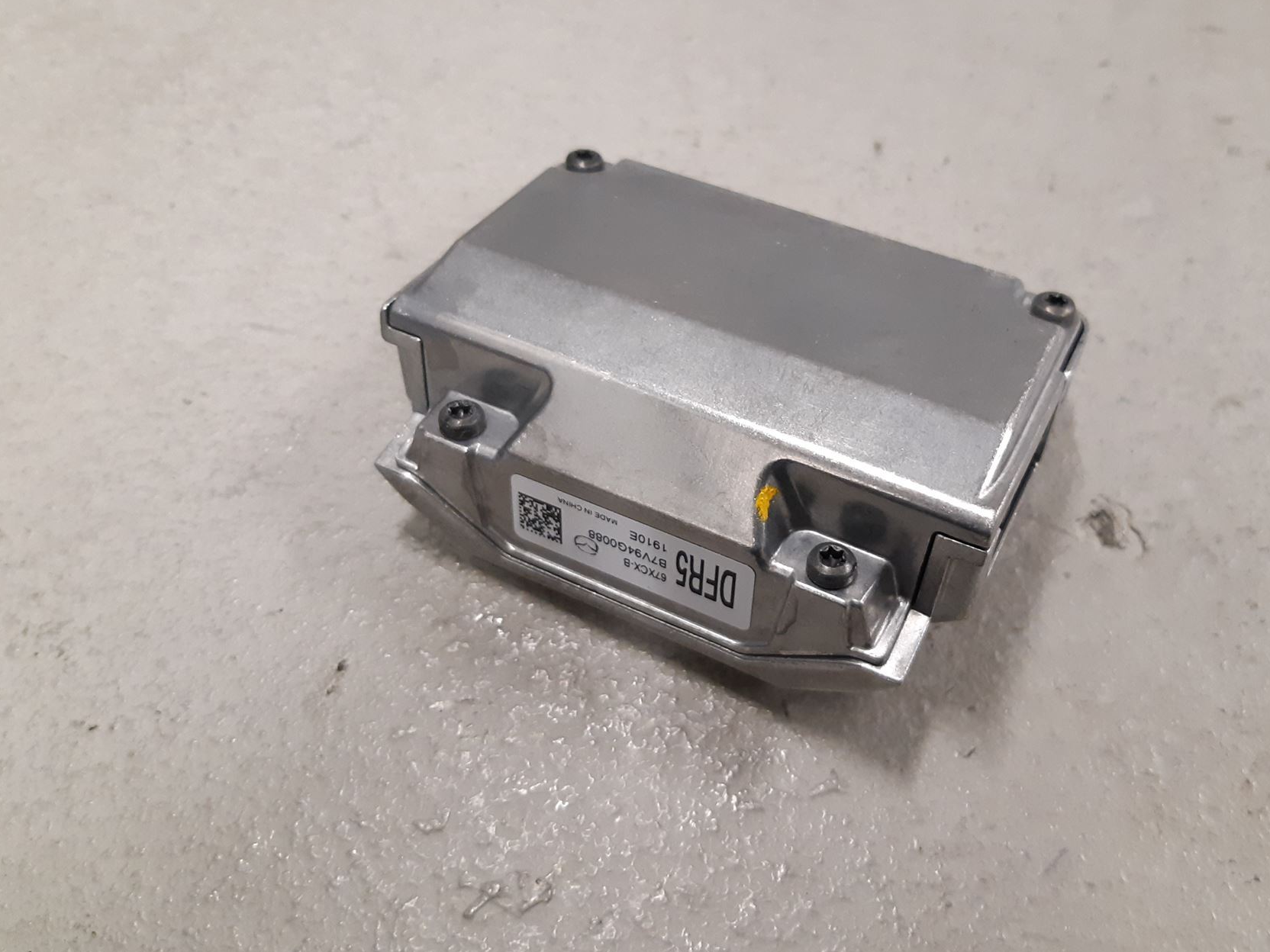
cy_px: 420
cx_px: 727
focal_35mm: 32
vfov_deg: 44.1
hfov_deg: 56.6
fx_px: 1174
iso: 250
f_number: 1.7
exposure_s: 1/50
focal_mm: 3.93
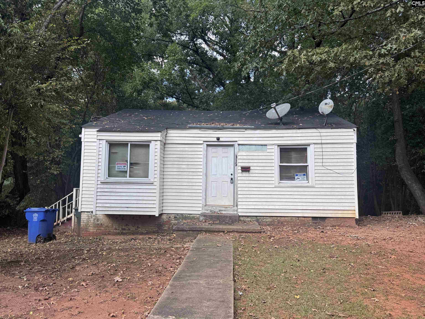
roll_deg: -1.0
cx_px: 212
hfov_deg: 71.6
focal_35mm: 24
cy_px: 160
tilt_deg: +4.0
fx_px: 295
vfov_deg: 56.8
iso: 80
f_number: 1.78
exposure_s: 1/938
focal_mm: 6.76
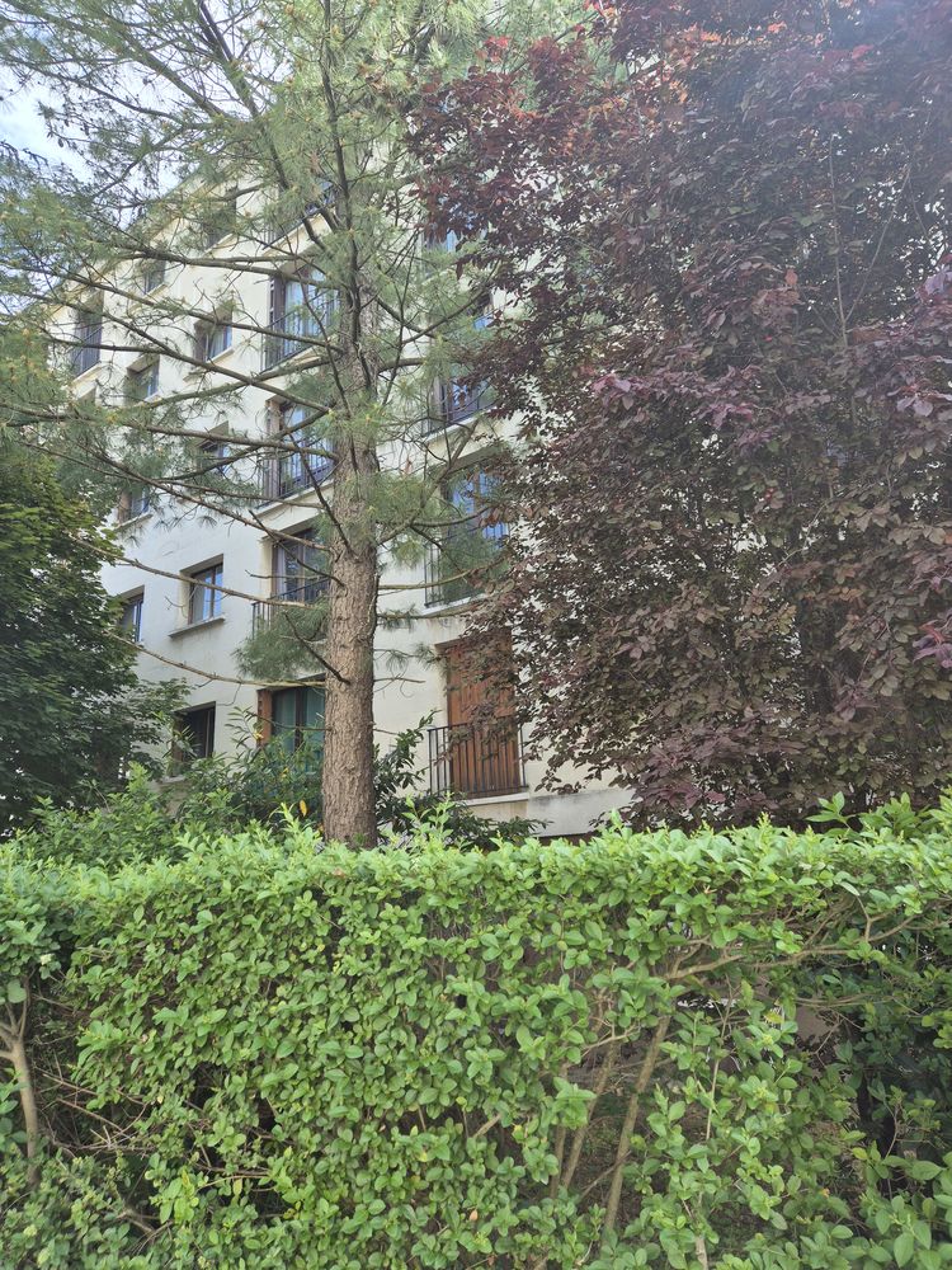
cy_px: 635
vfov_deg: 73.9
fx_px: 843
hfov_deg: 58.9
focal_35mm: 23
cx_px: 476
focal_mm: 5.4
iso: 25
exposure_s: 1/216
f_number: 1.8
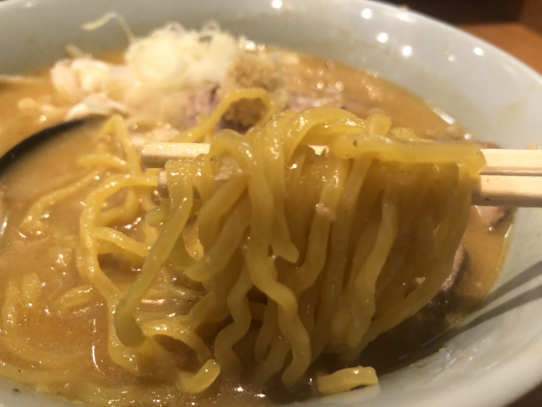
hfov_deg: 63.4
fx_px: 438
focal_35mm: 28
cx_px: 271
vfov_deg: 49.7
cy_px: 204
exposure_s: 1/17
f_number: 1.8
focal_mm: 4
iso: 64
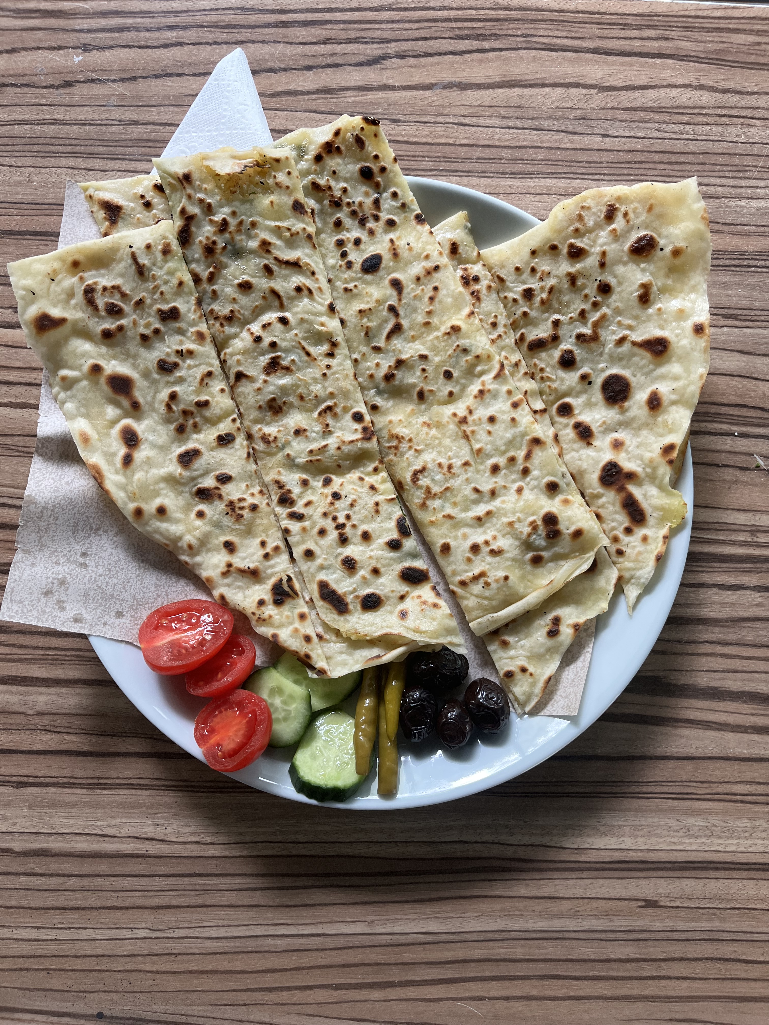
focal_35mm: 26
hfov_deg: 53.1
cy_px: 512
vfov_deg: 67.3
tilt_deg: -83.1
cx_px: 384
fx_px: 770
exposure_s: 1/100
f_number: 1.6
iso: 125
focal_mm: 5.1
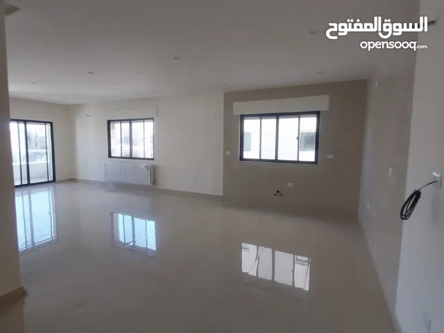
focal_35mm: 13
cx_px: 222
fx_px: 167
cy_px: 166
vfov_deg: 89.9
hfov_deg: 106.2
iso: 101
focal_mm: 1.3
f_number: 2.2
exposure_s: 1/100
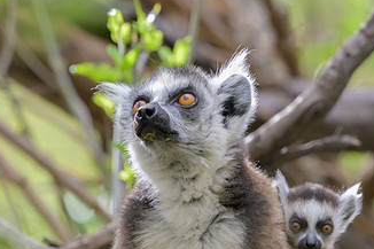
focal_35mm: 879
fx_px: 9127
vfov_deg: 1.6
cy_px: 127
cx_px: 186
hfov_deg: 2.3
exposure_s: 1/1000
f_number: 7.1
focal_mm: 400
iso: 3200
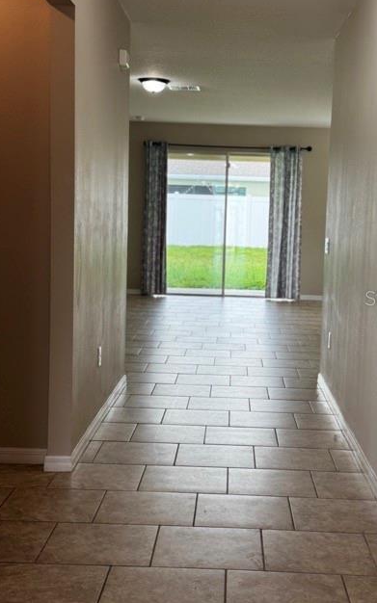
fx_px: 855
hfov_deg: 24.8
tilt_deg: -5.5
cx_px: 225
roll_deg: -1.6
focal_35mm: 52
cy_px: 298
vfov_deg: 38.9
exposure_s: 1/139
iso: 50
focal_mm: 6.76
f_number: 1.78
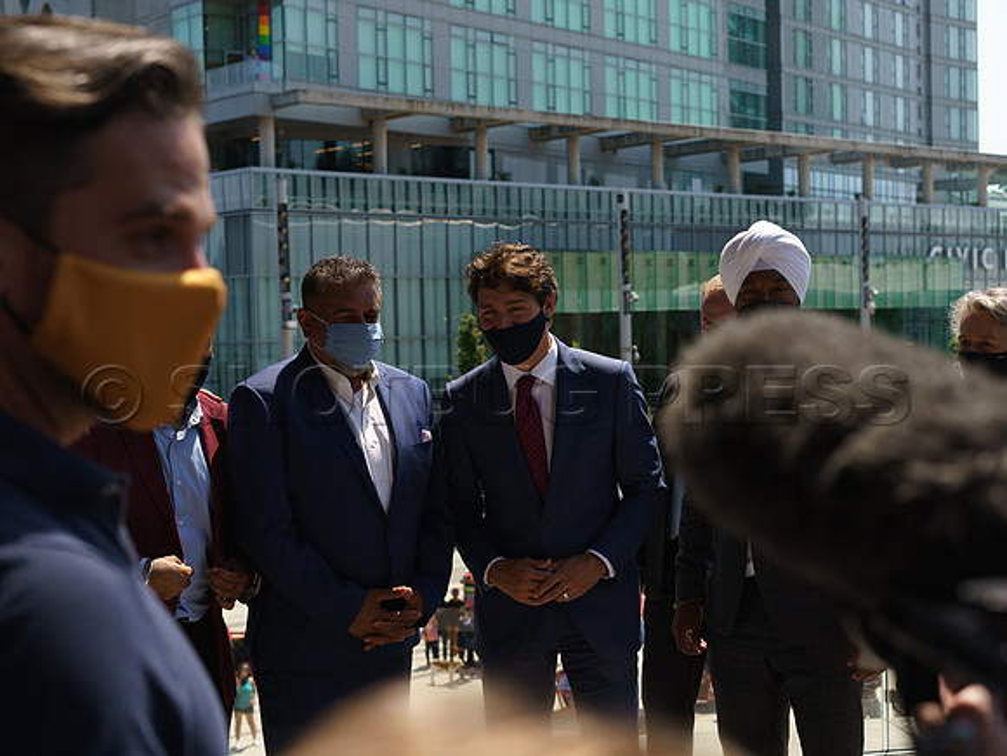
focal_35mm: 54
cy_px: 378
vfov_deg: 27.0
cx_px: 504
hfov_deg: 35.5
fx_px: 1574
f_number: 5
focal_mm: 50
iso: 100
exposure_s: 1/320
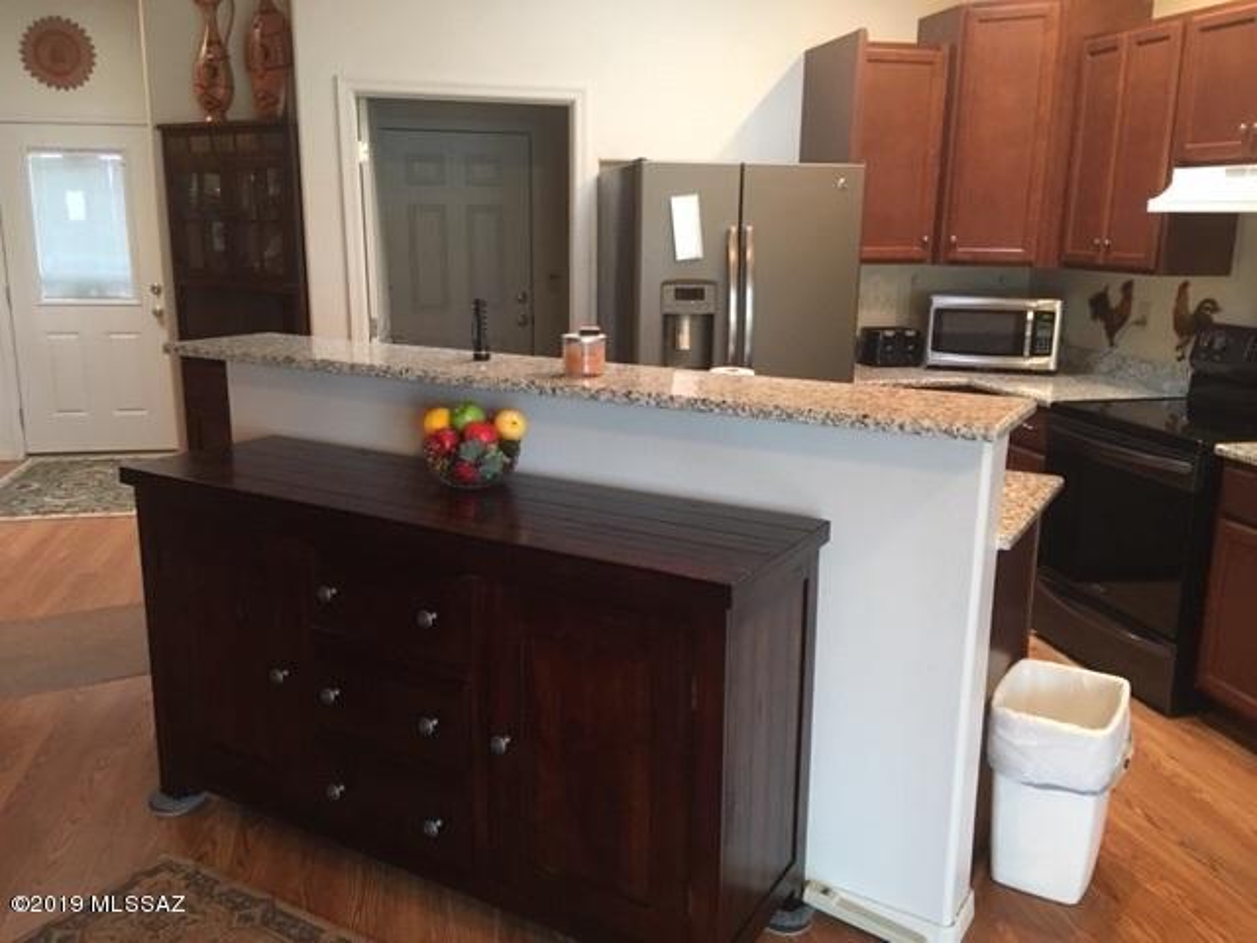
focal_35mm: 29
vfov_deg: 48.2
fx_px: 1053
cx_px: 628
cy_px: 472
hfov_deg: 61.7
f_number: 2.2
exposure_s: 1/24
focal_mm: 4.15
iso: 200
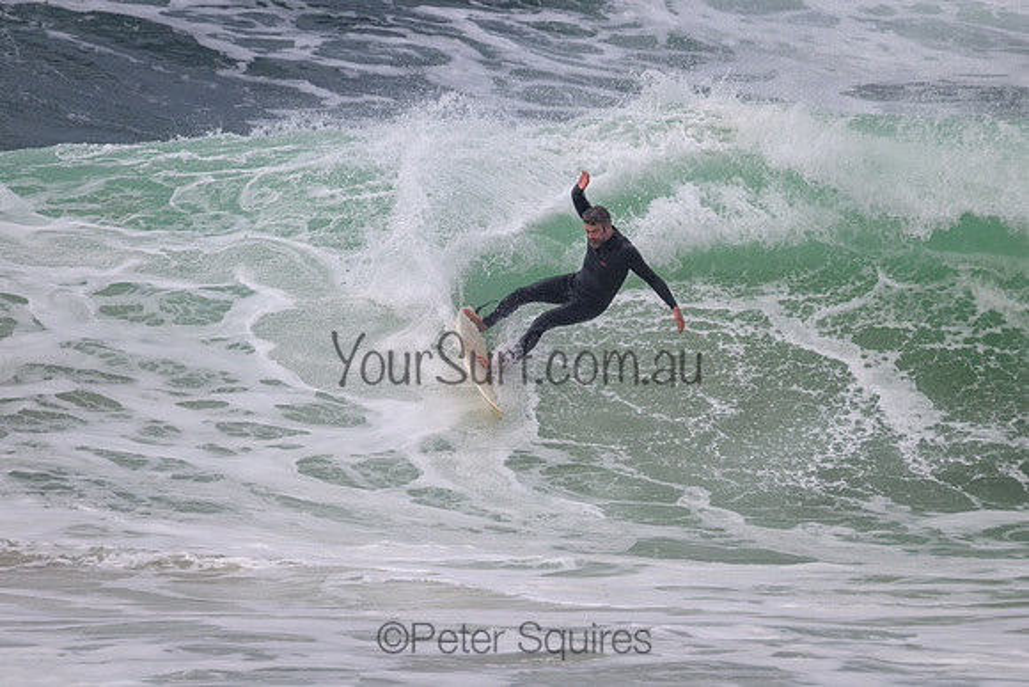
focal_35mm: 824
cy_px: 344
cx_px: 514
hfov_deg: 2.5
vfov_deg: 1.7
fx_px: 23556
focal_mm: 600
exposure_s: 1/2000
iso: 560
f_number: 11
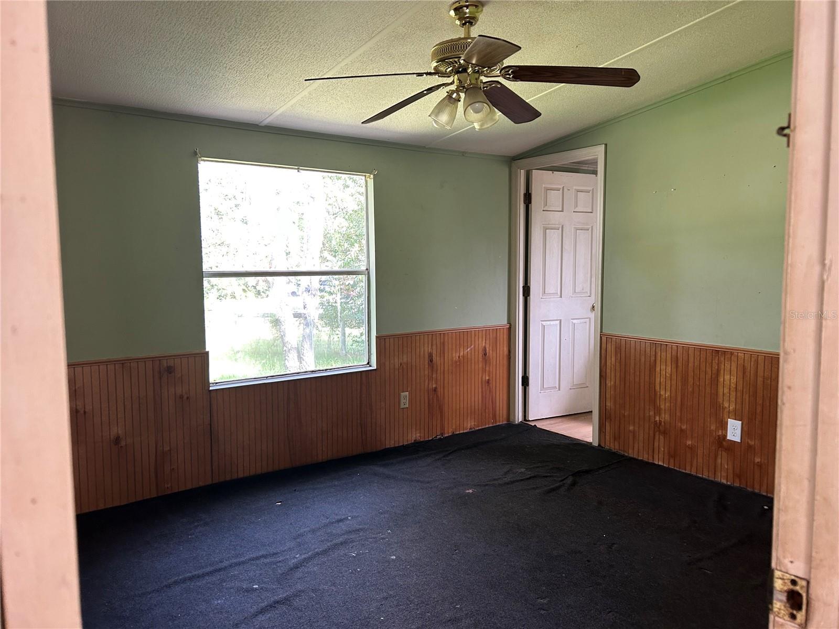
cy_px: 314
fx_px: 630
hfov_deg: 67.3
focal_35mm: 26
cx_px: 420
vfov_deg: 53.1
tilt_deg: -4.4
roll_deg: +0.7
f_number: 1.5
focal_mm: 5.7
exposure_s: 1/87
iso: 125
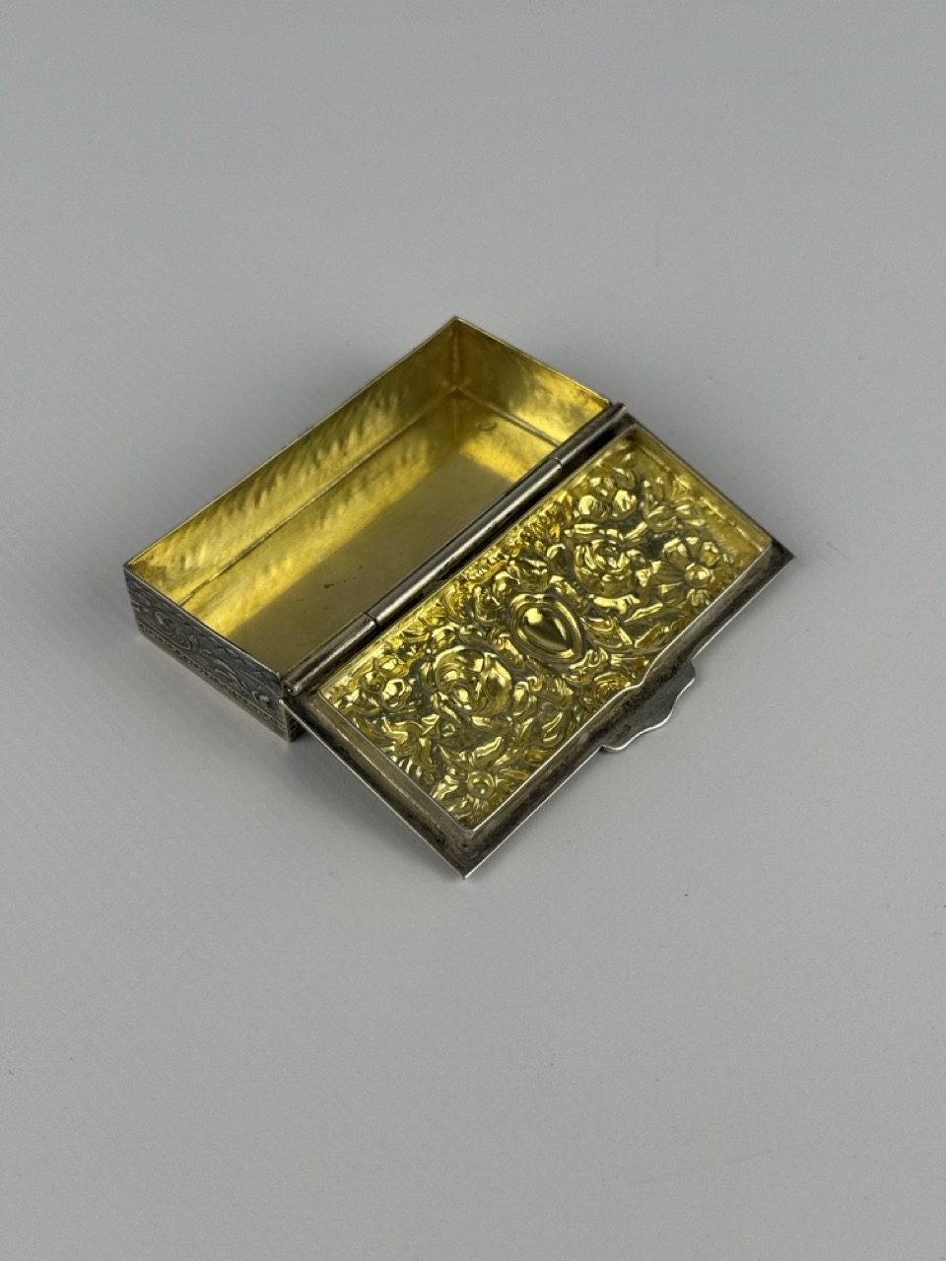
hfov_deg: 30.3
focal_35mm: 48
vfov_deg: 39.7
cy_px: 630
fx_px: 1749
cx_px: 473
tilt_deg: -48.9
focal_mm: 6.76
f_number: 1.78
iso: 64
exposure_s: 1/812
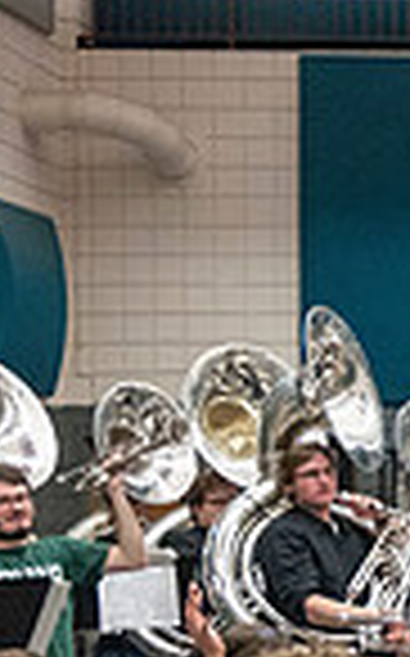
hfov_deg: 11.1
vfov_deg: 20.1
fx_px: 1845
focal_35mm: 103
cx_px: 915
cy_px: 457
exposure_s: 1/500
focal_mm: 25.5
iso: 10000
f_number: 4
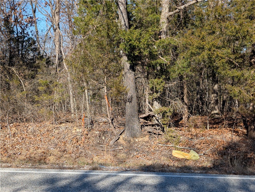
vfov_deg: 29.7
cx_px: 128
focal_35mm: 49
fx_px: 361
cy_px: 96
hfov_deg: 38.9
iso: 19
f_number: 1.68
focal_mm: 6.9
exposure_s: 1/737
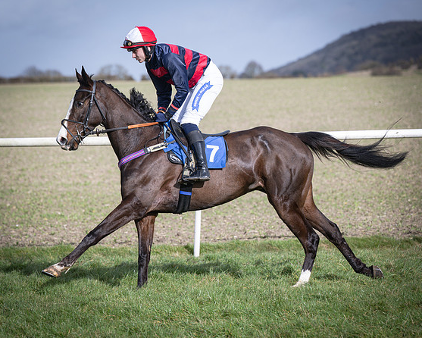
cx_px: 172
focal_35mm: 180
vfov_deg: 8.6
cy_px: 177
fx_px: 2249
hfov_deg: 10.7
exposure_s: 1/1600
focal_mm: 135
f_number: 4
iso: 200
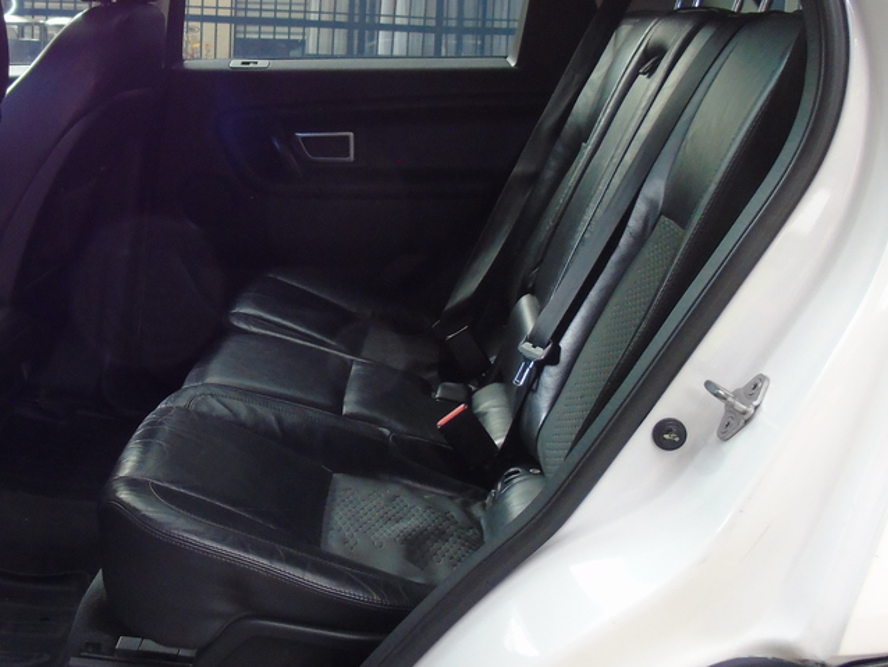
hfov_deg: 39.8
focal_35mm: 47
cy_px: 270
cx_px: 273
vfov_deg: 30.8
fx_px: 1206
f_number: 3.4
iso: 250
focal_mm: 4.4
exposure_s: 1/30
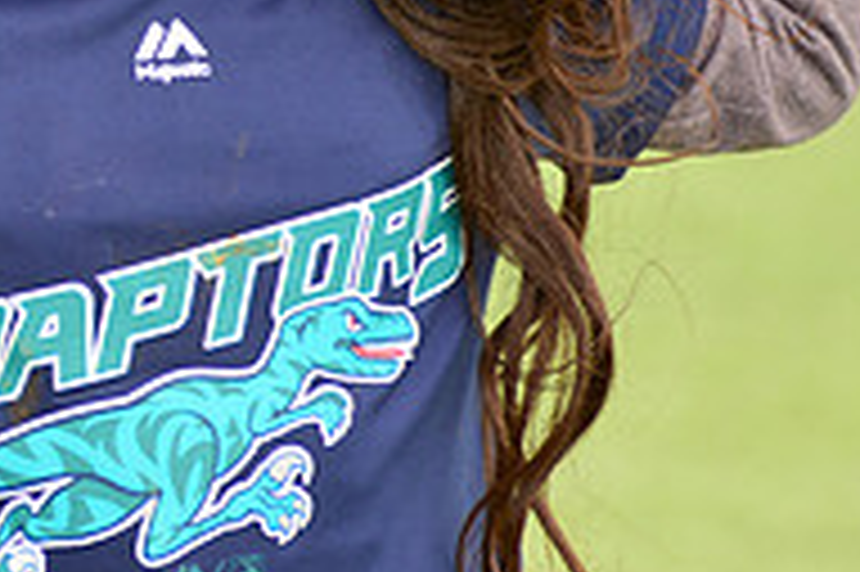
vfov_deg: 2.3
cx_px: 176
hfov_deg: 3.4
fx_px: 14512
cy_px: -160
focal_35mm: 608
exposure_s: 1/200
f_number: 8
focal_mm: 200
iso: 250
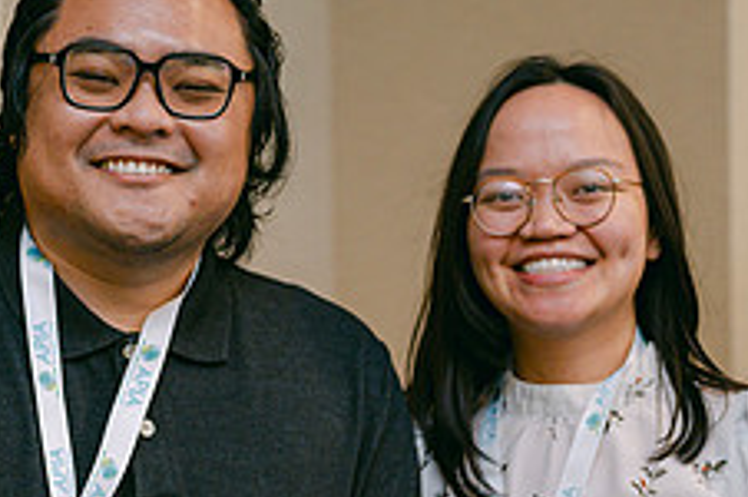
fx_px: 2718
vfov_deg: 10.4
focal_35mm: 131
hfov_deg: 15.6
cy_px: 451
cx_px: 258
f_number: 3.2
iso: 500
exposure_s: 1/125
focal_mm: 50
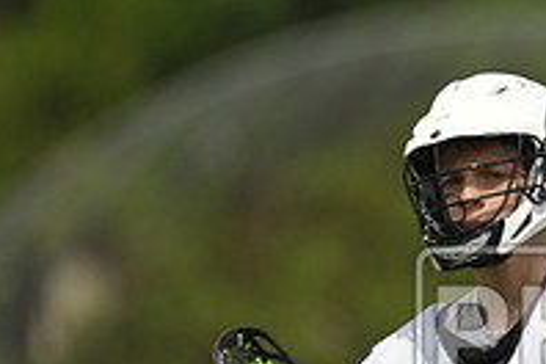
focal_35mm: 1169
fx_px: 17728
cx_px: 745
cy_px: 347
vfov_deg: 1.2
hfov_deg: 1.8
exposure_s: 1/6400
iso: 800
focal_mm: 400
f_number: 4
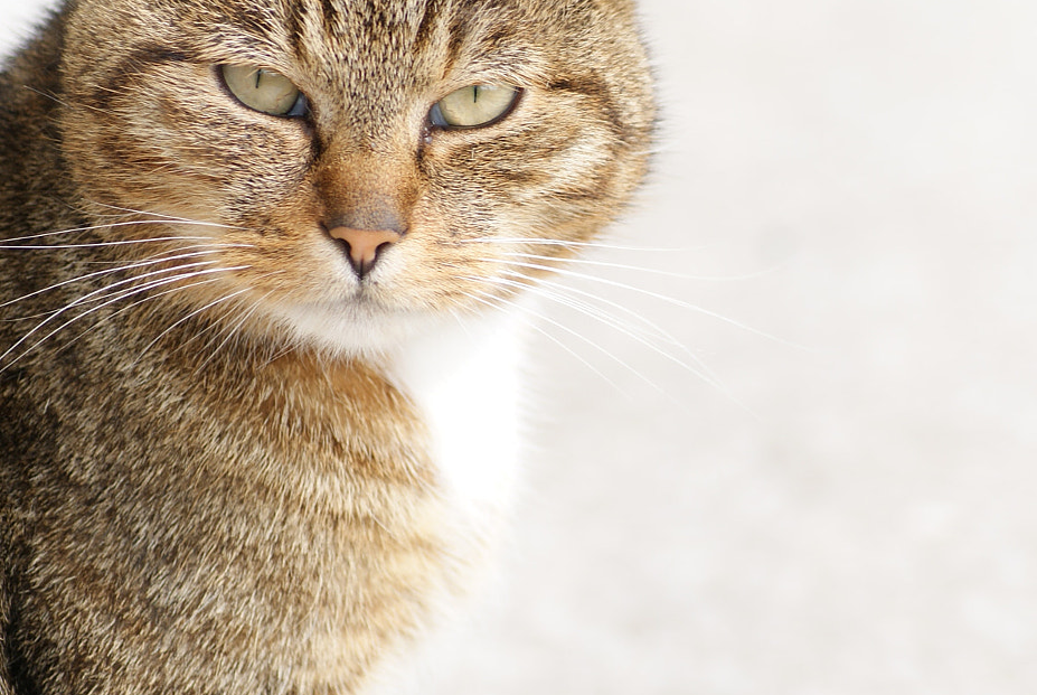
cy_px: 262
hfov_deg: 8.8
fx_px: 6721
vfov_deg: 5.9
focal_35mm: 233
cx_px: 618
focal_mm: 90
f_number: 5.6
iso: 100
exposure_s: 1/200
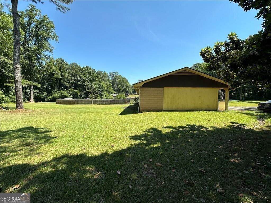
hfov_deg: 102.1
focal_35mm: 14
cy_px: 102
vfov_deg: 85.7
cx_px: 136
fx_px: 110
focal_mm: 2.22
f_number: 2.2
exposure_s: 1/1103
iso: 40
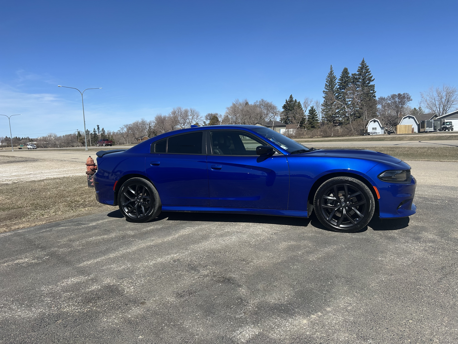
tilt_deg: -8.7
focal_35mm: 26
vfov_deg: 53.1
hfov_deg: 67.3
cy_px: 172
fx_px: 344
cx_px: 229
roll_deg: +4.4
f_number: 1.5
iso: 50
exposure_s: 1/5076
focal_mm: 5.7
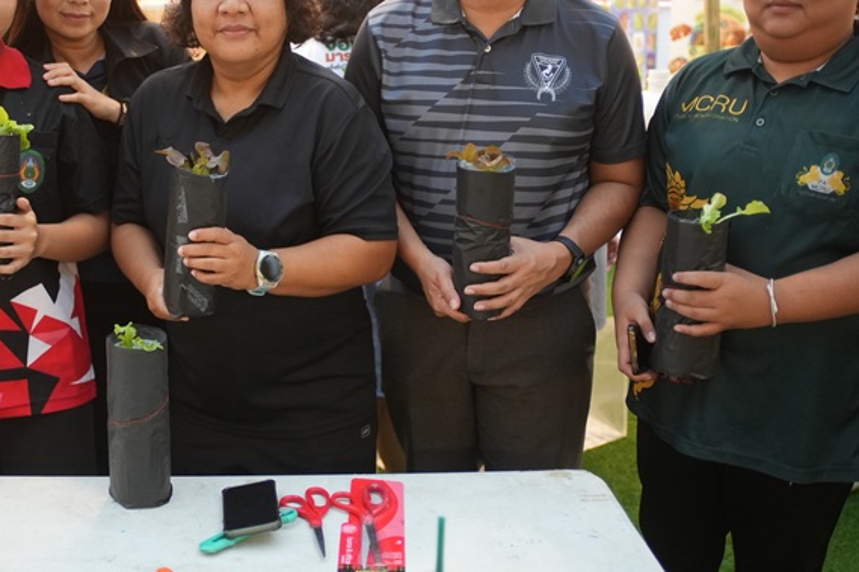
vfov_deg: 11.1
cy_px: 207
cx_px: 269
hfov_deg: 16.6
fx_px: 2934
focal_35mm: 123
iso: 2000
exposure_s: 1/125
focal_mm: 70
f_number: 2.8
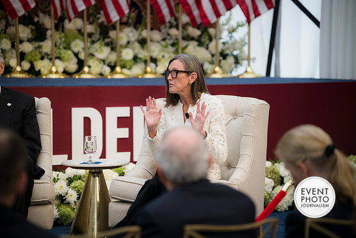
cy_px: 119
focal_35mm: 150
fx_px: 1484
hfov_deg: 13.7
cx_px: 178
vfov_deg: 9.2
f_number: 2.8
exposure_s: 1/320
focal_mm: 150
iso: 200
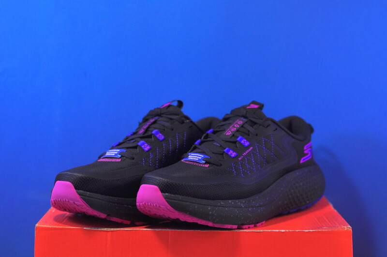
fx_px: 805
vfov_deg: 18.1
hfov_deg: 27.0
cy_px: 128
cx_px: 194
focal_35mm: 75
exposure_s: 1/320
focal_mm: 50
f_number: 3.2
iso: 250
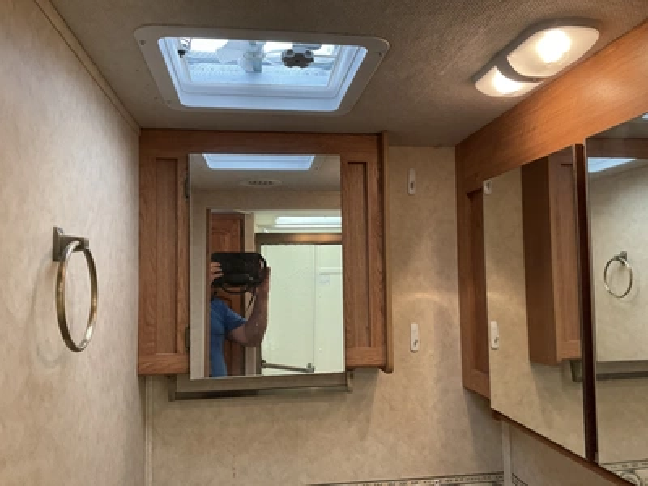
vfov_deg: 48.2
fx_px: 543
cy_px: 243
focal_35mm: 29
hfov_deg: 61.7
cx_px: 324
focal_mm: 3
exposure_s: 1/60
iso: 100
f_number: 1.8
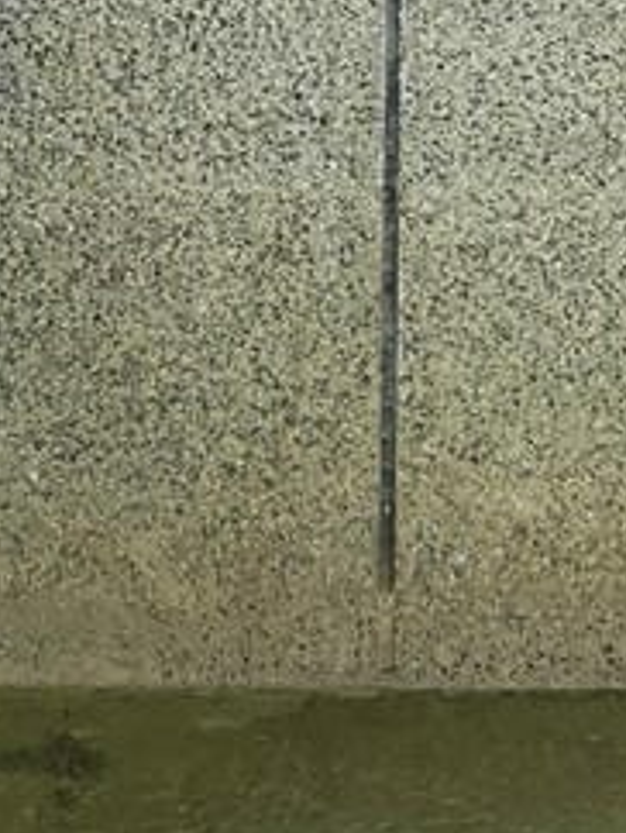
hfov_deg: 9.7
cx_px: 14
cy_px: -1463
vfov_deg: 10.3
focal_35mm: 152
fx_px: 3659
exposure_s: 1/50
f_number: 1.7
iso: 40
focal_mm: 6.3
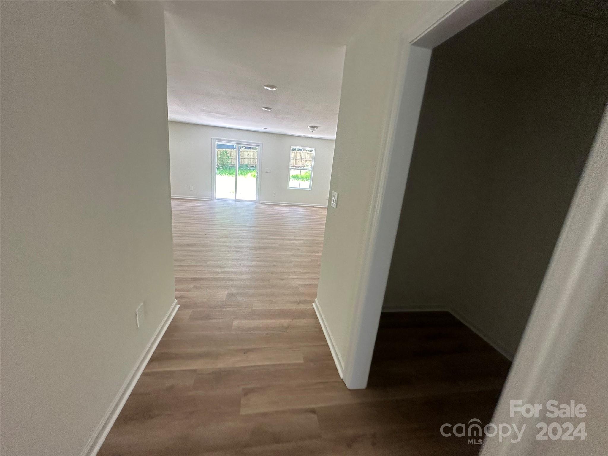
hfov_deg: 102.1
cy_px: 228
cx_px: 304
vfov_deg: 85.7
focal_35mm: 14
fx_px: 246
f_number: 2.2
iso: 125
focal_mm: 2.22
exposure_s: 1/99
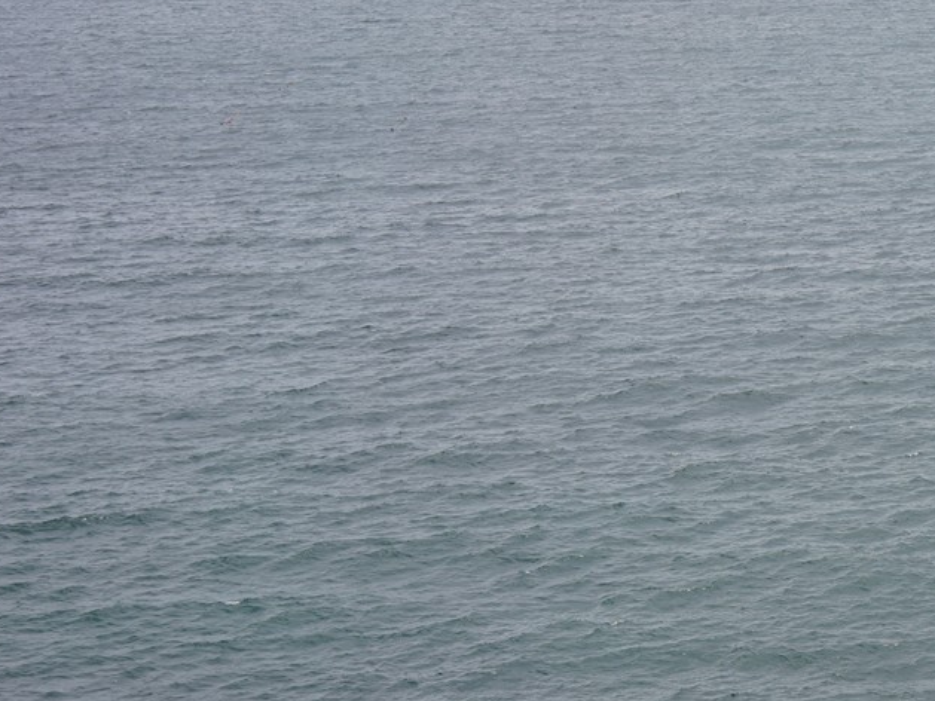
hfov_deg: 17.1
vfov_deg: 13.8
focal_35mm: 107
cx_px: 1275
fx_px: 2891
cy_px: 530
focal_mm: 35
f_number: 10
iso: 100
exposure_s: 1/125
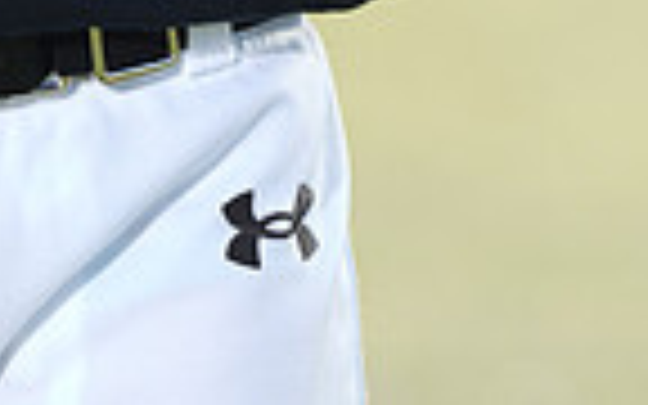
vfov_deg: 1.6
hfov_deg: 2.6
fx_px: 14534
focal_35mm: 823
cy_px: -896
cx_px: -29
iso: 64
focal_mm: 200
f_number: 4.5
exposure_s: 1/250
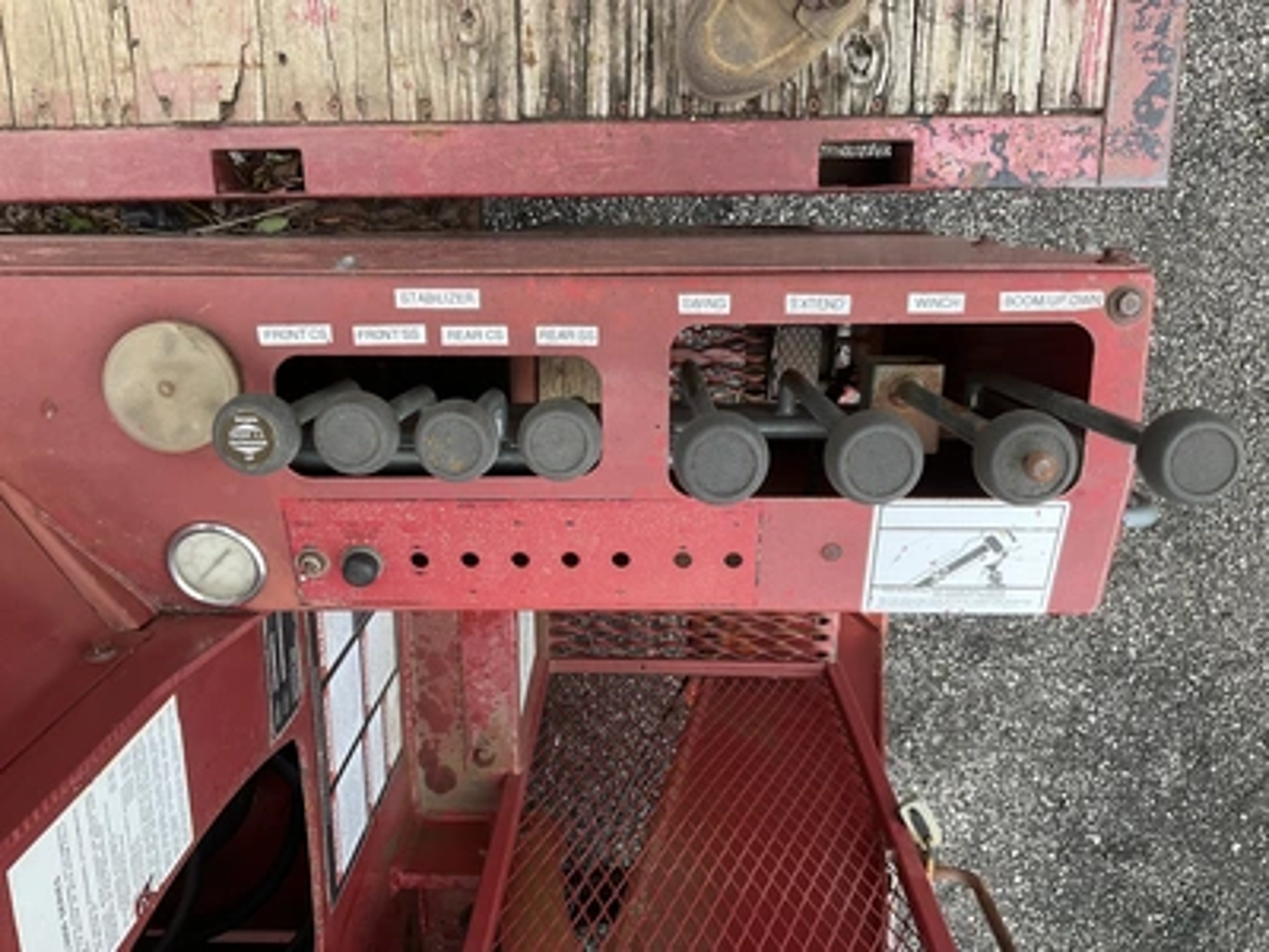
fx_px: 1063
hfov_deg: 61.7
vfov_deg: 48.2
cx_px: 634
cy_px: 476
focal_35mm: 29
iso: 20
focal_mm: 3
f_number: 1.8
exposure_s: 1/206
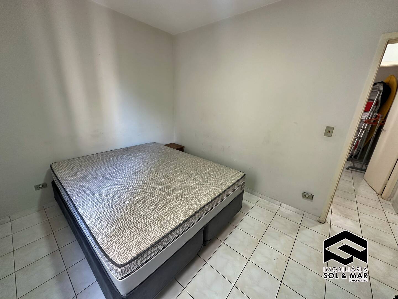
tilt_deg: -17.5
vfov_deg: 85.7
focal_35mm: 14
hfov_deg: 102.1
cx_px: 199
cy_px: 150
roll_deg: -2.6
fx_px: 161
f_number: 2.2
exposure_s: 1/60
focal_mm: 2.22
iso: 160
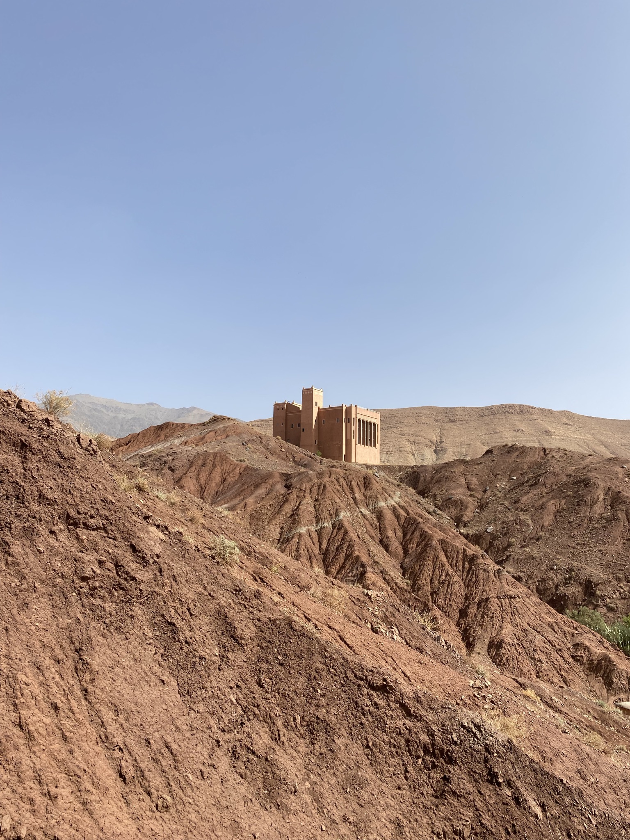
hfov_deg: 53.1
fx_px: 631
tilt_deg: +10.8
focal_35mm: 26
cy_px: 420
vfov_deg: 67.3
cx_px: 315
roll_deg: -0.8
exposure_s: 1/2817
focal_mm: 4.25
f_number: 1.8
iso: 32
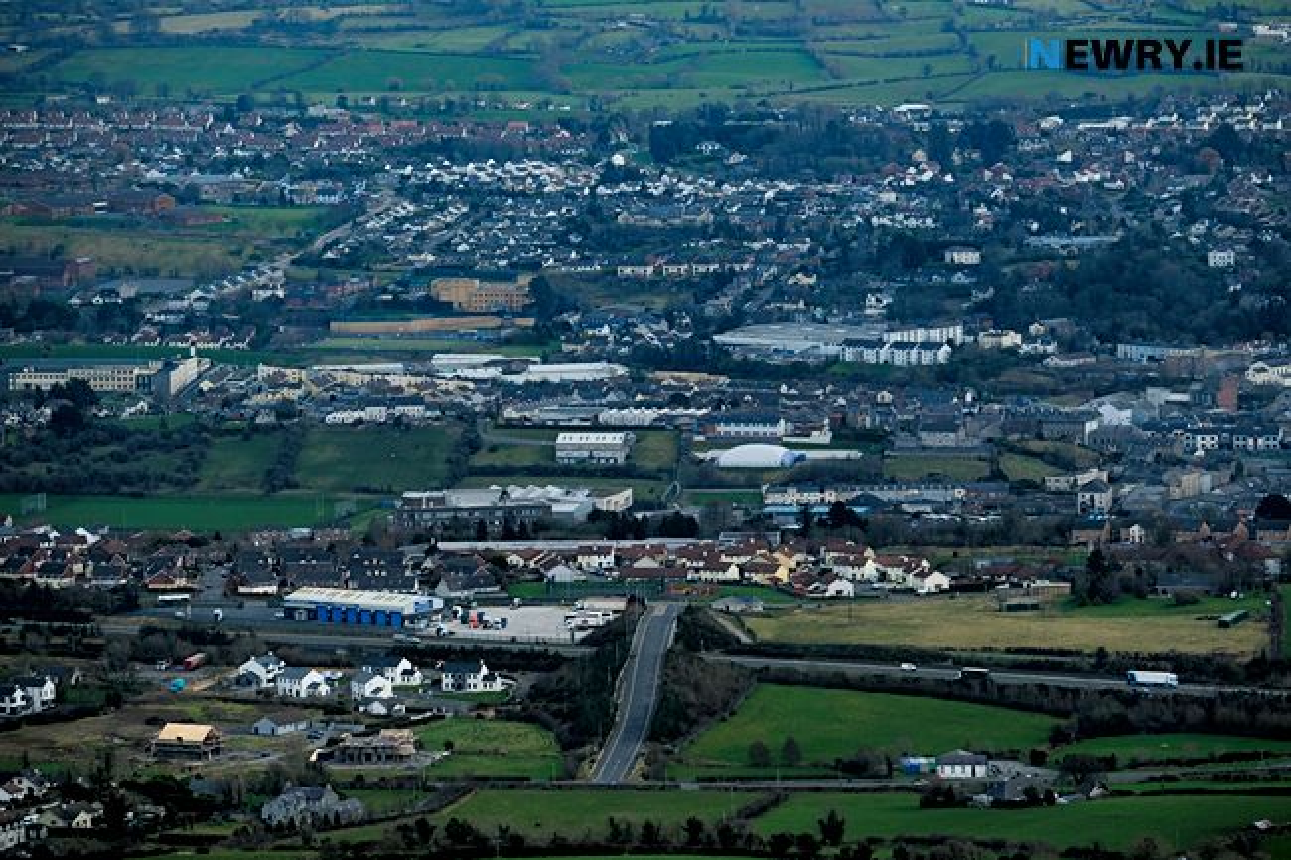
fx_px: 7528
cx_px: 646
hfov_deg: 9.8
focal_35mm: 210
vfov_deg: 6.5
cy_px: 430
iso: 400
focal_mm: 140
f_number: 5.6
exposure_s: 1/800
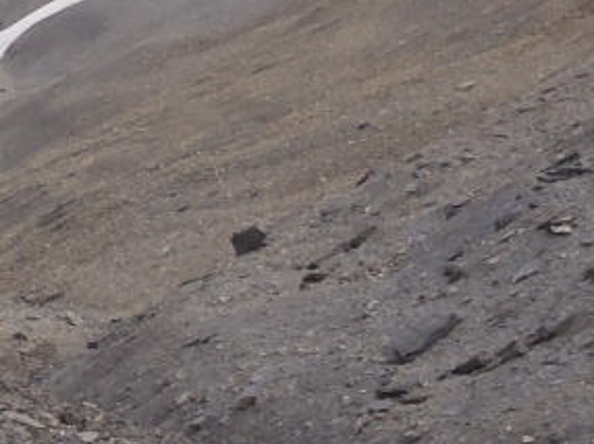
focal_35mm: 105
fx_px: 1800
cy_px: 73
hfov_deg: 17.8
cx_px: -133
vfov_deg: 14.0
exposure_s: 1/400
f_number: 4.5
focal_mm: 5
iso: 80
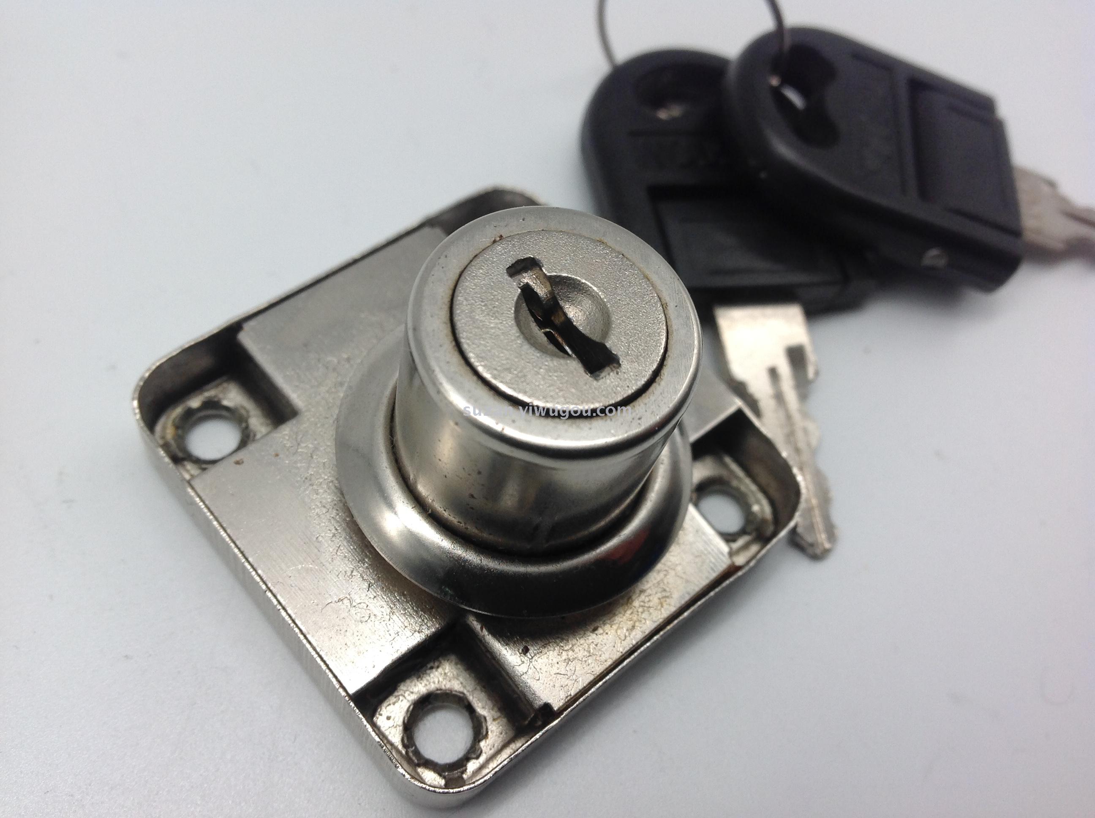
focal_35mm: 35
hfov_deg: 52.7
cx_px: 548
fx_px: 1106
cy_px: 409
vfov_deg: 40.6
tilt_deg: -57.8
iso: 50
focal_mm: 4.28
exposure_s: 1/167
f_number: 2.4
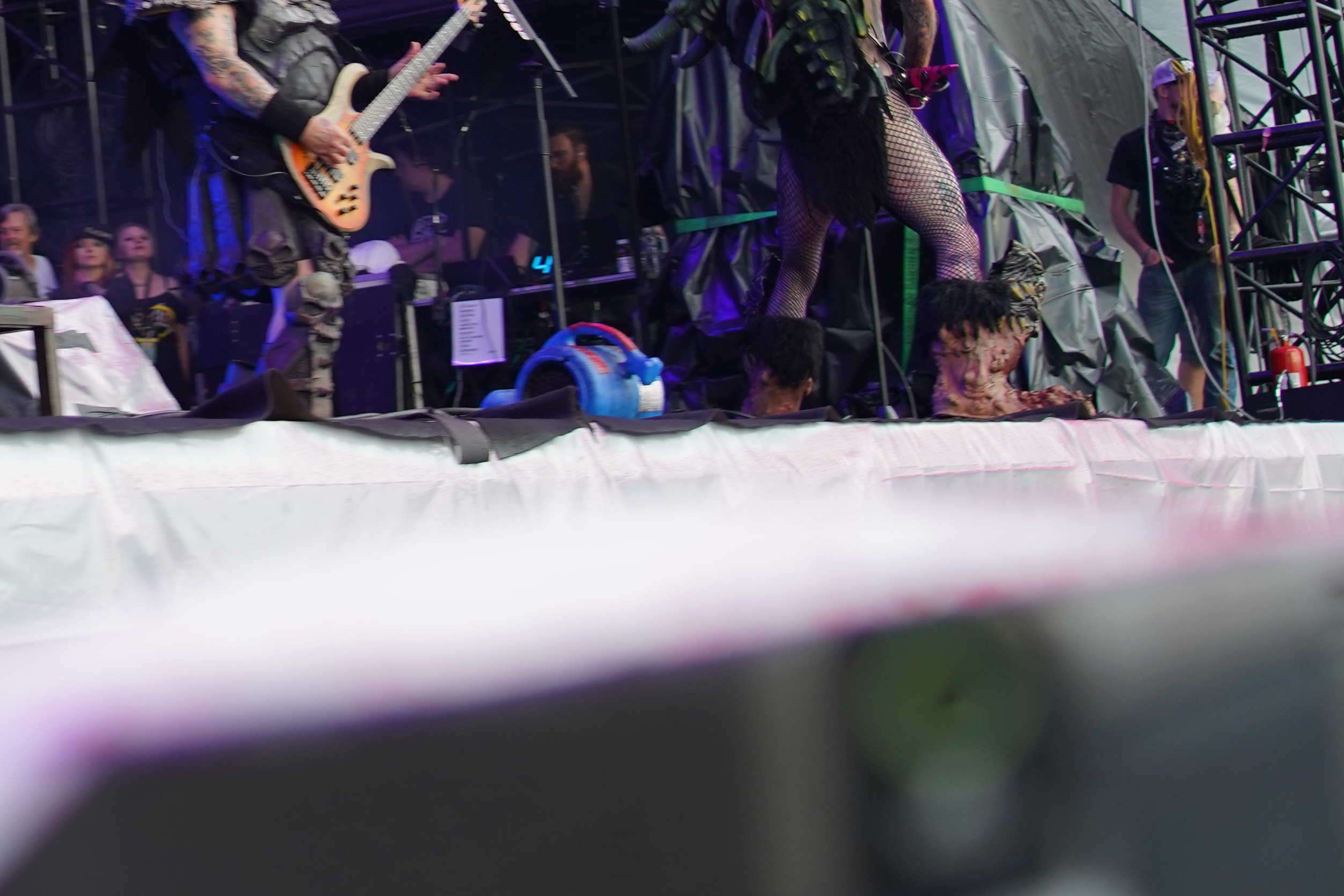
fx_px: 3584
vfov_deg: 14.0
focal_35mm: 96
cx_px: -117
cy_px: 1
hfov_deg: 20.3
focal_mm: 40
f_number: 4
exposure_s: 1/125
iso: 250
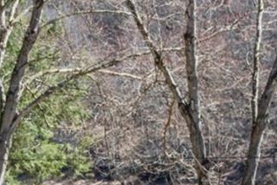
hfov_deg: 12.7
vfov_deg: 8.8
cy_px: 152
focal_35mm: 156
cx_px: -93
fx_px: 1201
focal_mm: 50
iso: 400
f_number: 8
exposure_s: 1/800
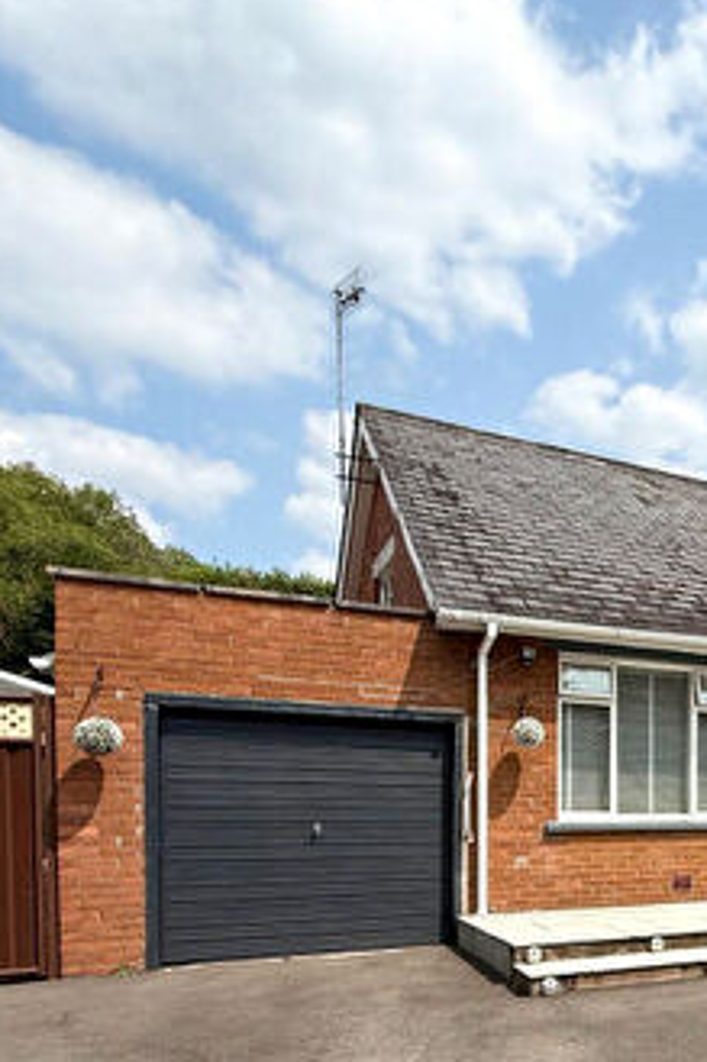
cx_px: 810
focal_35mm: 31
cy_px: 825
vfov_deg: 56.6
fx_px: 914
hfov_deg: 35.1
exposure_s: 1/2165
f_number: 2.2
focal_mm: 2.22
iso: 50
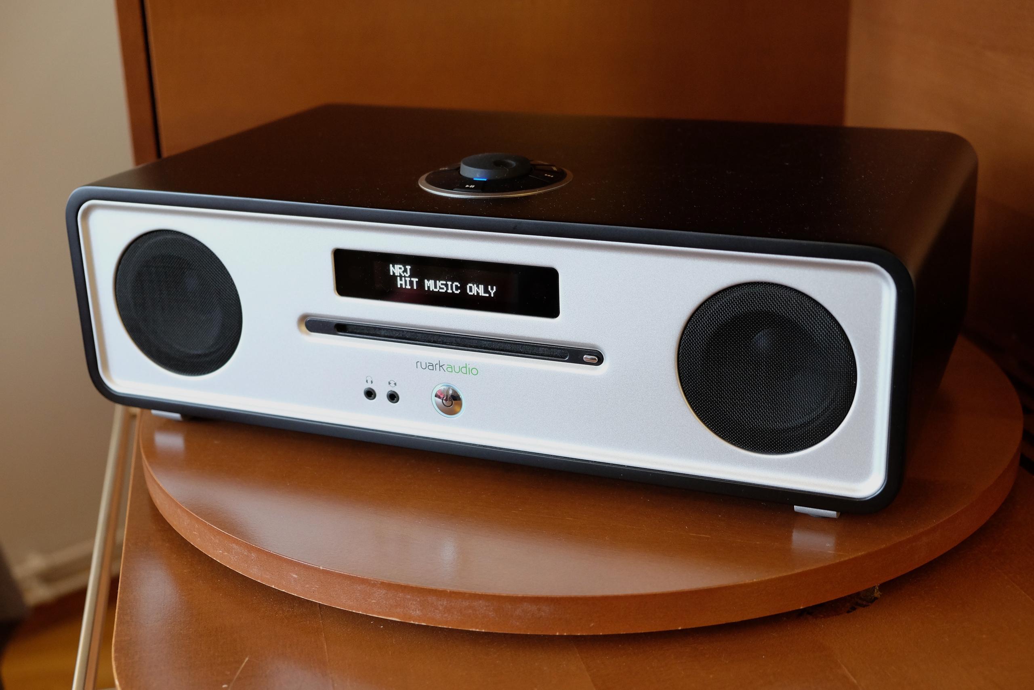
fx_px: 1350
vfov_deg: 28.7
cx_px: 517
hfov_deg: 41.9
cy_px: 345
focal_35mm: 47
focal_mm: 31.5
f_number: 3.6
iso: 1250
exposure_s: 1/26
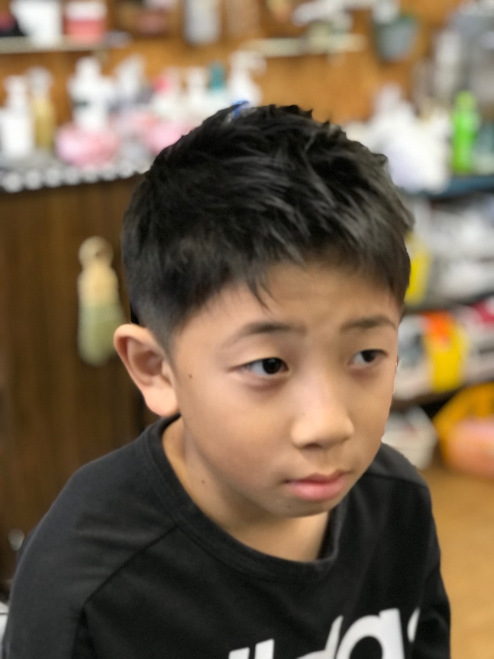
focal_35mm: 57
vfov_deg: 33.8
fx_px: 1085
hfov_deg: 25.7
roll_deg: +1.6
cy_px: 330
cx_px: 247
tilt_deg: -16.2
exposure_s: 1/60
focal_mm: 6.6
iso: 400
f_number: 2.8
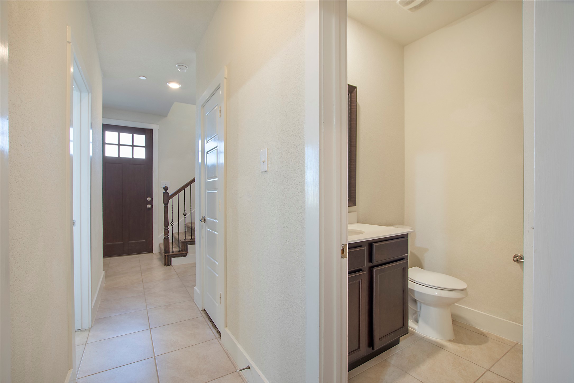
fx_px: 239
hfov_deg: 100.4
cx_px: 287
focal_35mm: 15
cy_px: 192
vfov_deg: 77.3
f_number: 5.6
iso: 100
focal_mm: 10
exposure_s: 1/6
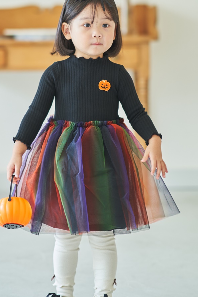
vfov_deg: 12.0
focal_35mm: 171
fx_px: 1412
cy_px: 77
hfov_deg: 8.0
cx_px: 67
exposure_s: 1/250
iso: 200
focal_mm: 85
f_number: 1.4
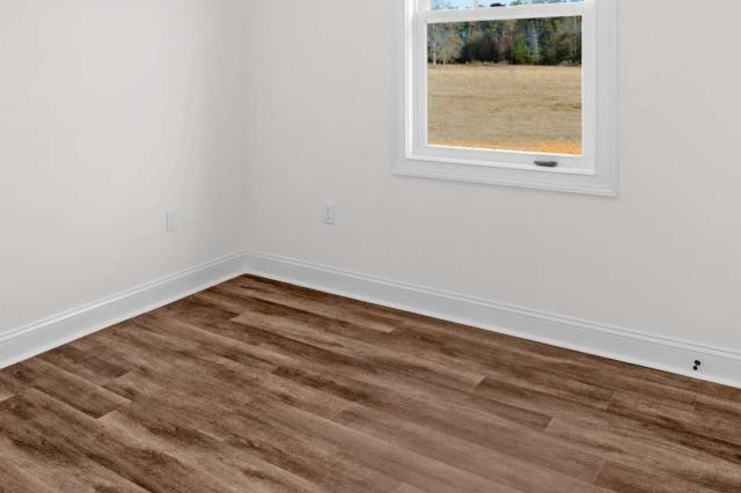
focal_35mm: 31
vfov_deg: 39.6
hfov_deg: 58.7
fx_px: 636
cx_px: 233
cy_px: 57
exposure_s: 1/13
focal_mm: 11
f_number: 8
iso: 250
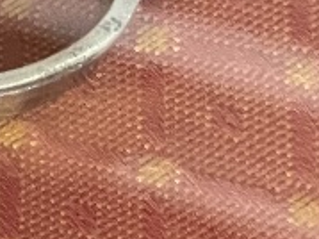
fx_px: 1602
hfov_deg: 9.5
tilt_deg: -66.4
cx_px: -561
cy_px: -84
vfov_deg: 8.4
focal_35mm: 174
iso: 400
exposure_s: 1/50
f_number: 1.6
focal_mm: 5.1
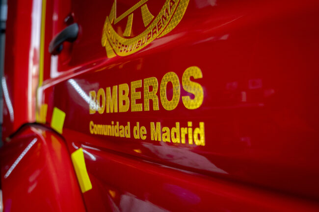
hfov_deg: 53.1
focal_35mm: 36
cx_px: 160
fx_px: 319
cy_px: 106
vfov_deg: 36.9
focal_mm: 24
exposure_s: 1/160
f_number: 4
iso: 1250
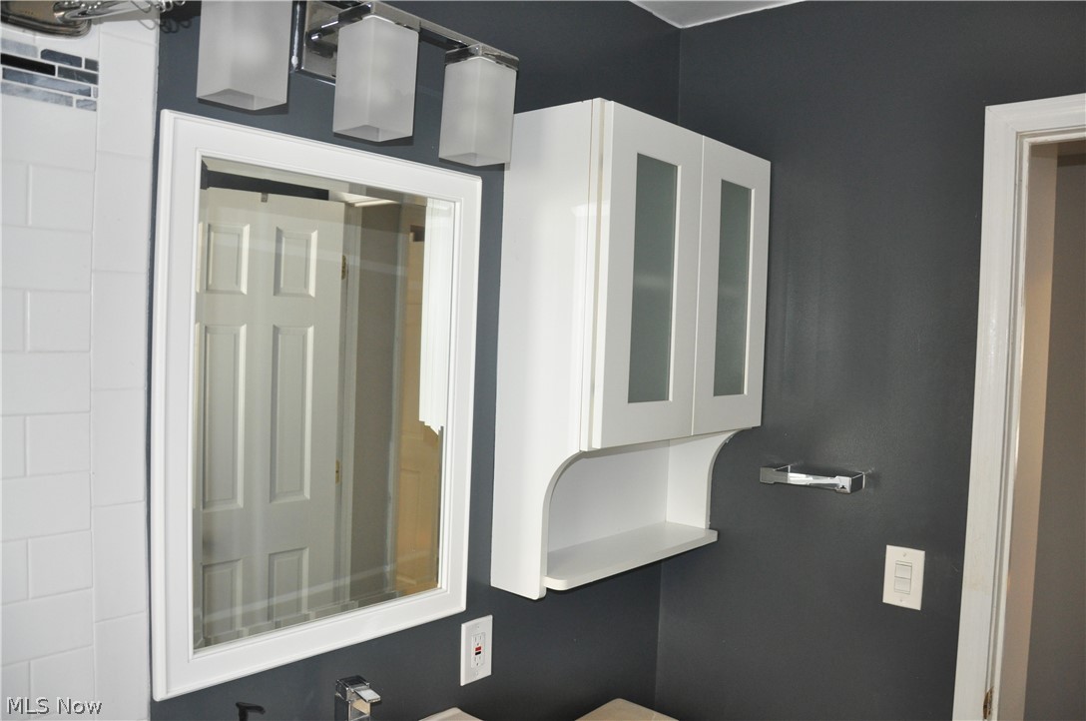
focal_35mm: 27
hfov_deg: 67.5
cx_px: 543
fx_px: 813
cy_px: 360
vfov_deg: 47.8
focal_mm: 18
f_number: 3.5
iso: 800
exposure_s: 1/80
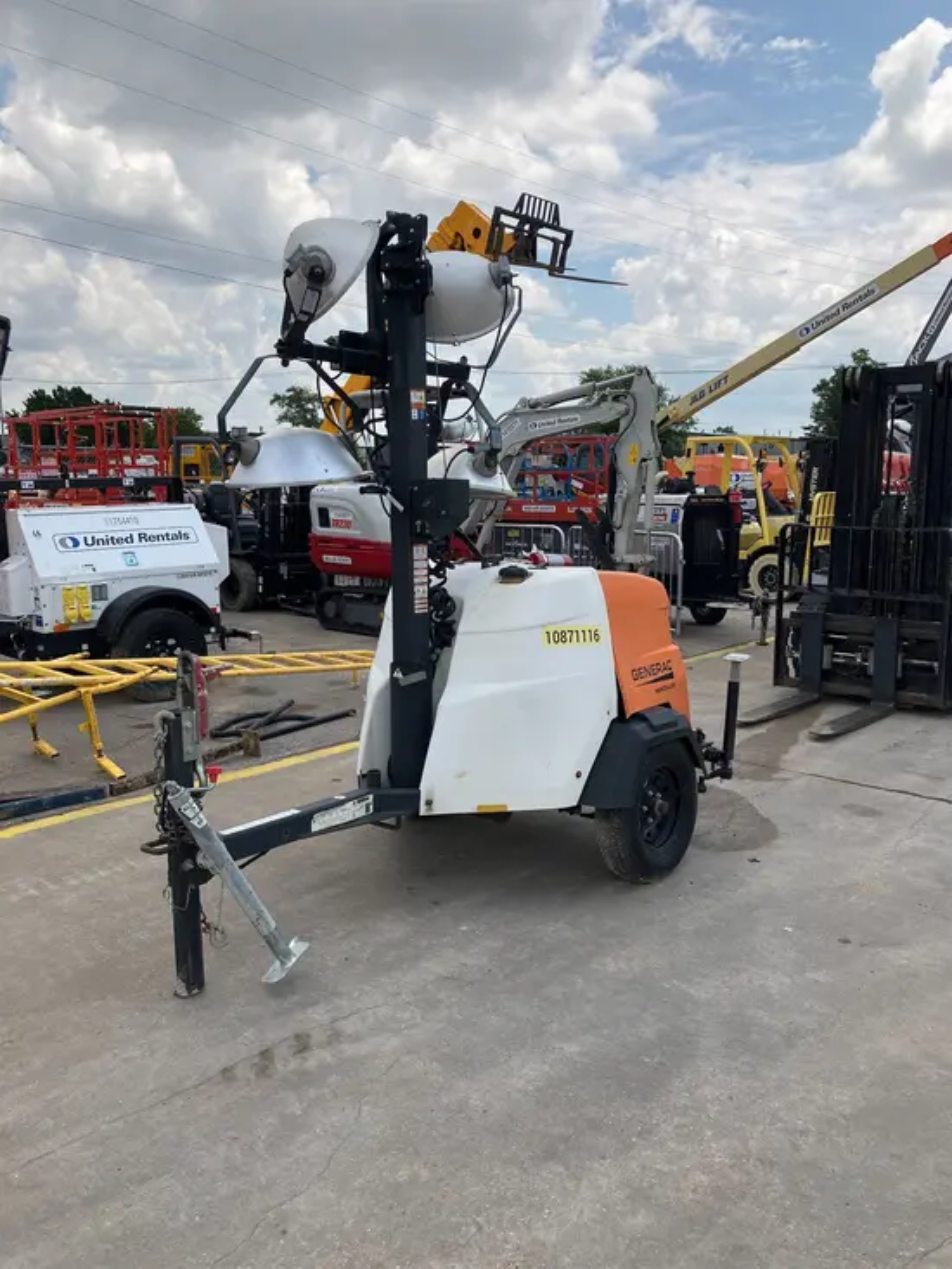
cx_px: 476
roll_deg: -1.2
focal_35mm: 28
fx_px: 1026
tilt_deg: -8.4
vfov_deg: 63.4
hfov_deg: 49.8
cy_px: 634
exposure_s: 1/2404
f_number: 1.8
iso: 32
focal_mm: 3.99
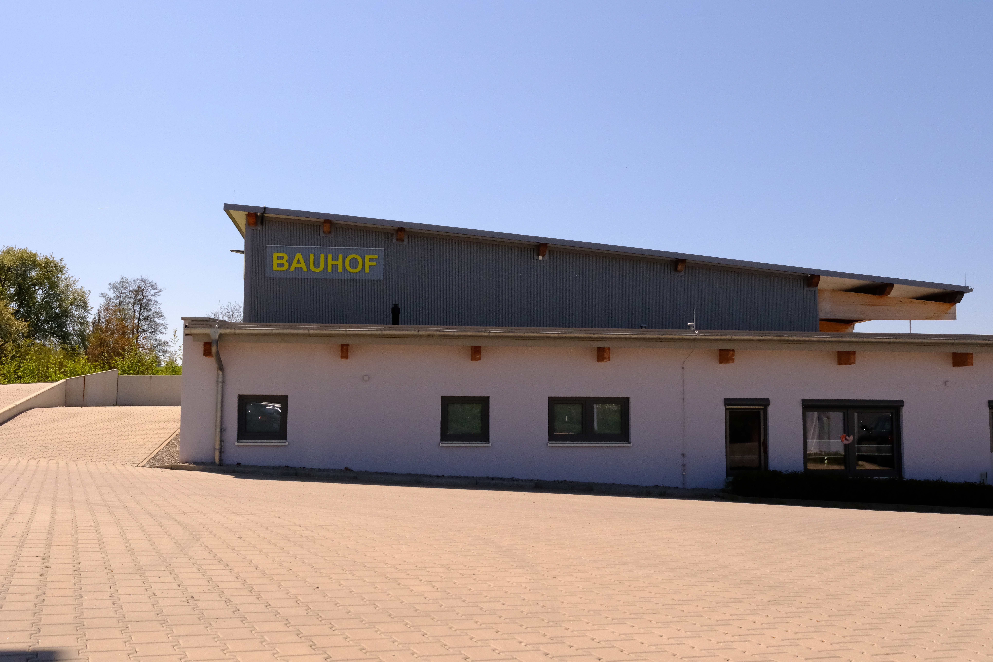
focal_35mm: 37
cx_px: 496
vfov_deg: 35.9
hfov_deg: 51.9
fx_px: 1021
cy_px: 331
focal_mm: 24.8
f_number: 9
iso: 2000
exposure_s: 1/4000
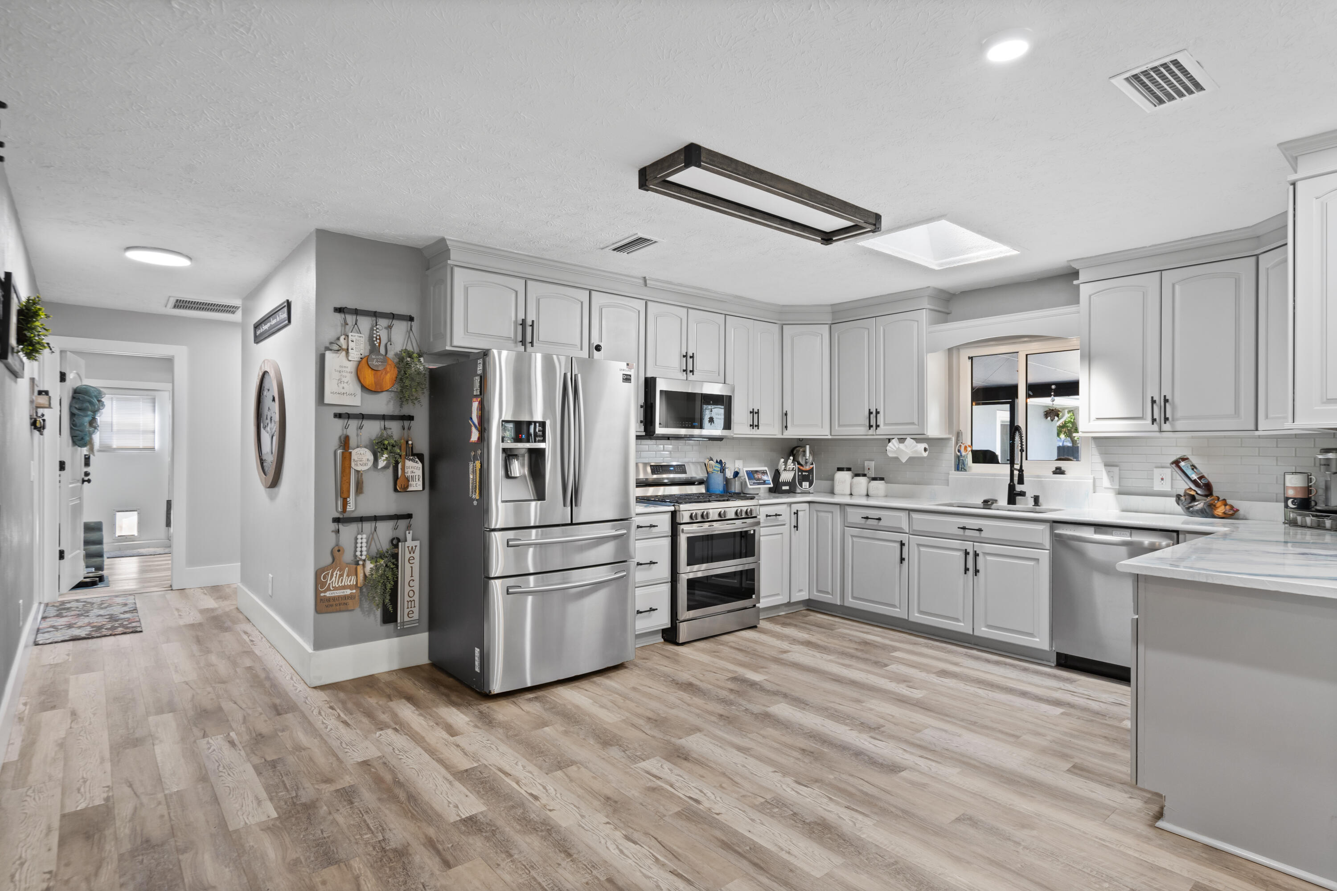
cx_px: 668
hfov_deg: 90.0
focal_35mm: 18
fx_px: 668
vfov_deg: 67.4
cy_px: 446
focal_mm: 18
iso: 800
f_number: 8
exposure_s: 1/2.5
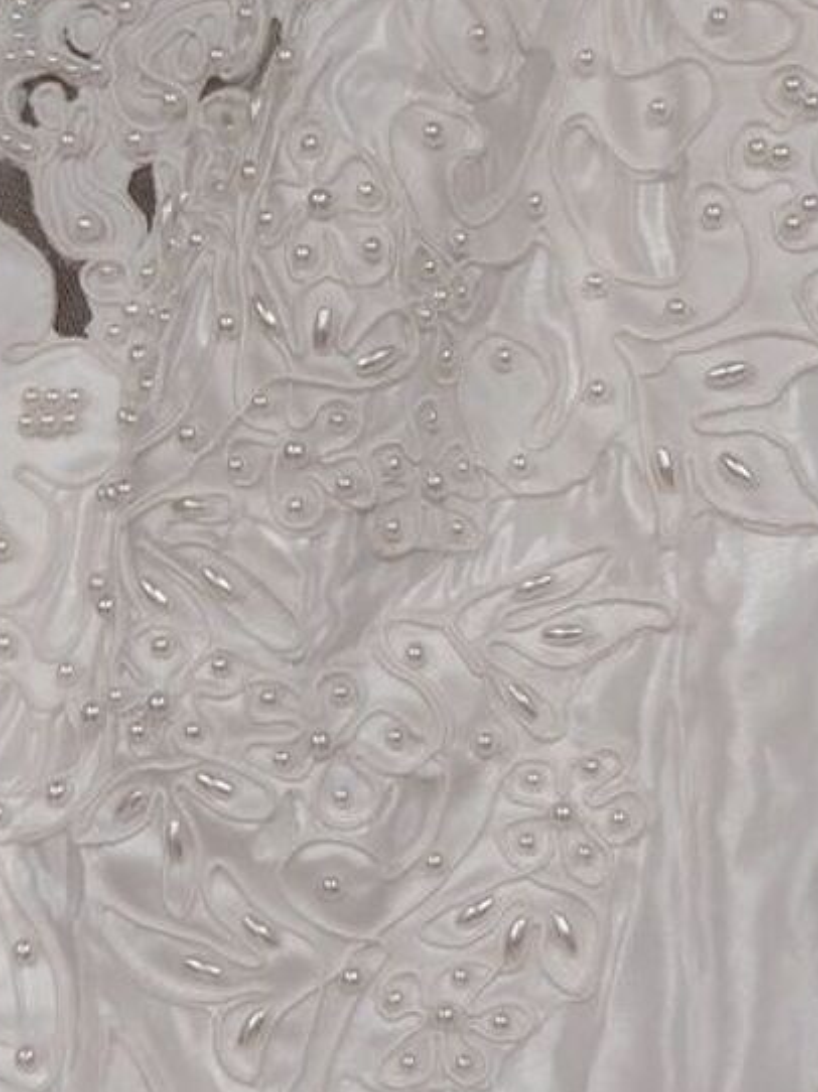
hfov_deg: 22.7
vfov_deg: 30.2
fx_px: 2018
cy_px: 458
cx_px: 590
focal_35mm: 64
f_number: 1.8
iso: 100
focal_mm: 4
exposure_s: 1/50
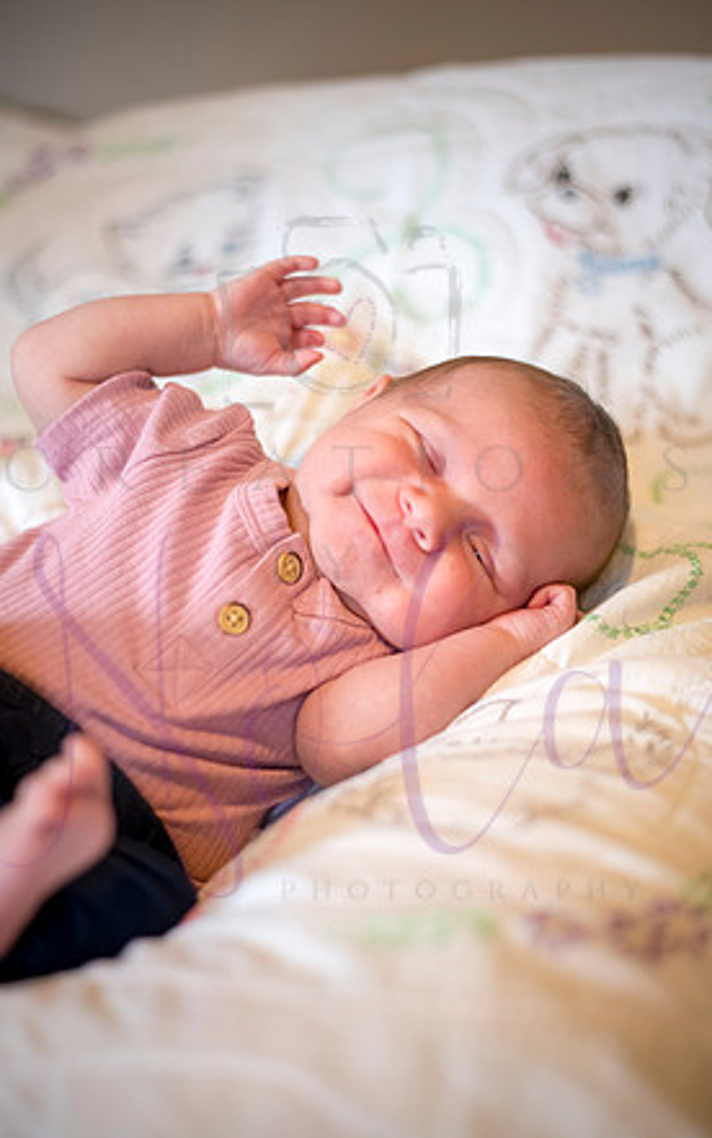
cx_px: 348
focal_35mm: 52
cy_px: 560
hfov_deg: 24.9
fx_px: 1613
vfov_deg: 38.9
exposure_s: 1/60
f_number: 2.2
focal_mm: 50
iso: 800
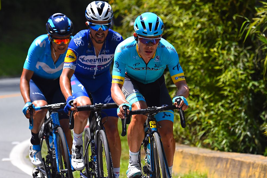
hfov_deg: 7.3
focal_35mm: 282
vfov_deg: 4.9
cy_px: 89
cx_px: 133
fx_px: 2091
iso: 1000
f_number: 9
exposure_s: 1/1600
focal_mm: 280
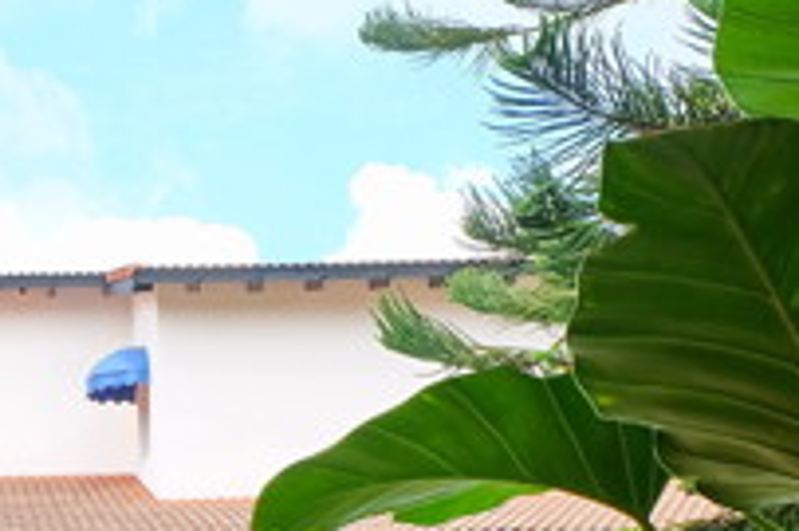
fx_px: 1574
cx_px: -110
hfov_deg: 26.0
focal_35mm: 71
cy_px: 696
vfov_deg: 17.9
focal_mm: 16
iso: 400
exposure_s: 1/180
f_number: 8
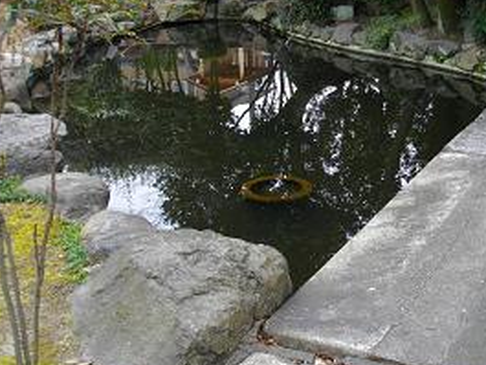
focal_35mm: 47
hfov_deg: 39.9
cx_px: 327
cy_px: 154
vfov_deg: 30.9
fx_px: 660
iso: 104
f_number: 2.9
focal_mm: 5.7
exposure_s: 1/125
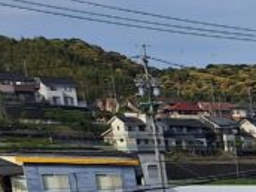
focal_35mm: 137
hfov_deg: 11.1
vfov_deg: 9.0
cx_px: 688
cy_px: 549
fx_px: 1013
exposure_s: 1/4739
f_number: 1.8
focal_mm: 5.54
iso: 40
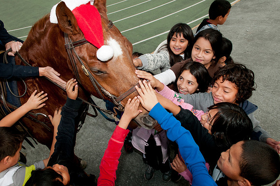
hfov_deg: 70.5
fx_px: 198
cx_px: 140
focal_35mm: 26
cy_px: 93
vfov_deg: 50.3
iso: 320
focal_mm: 17
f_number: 11
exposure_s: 1/320
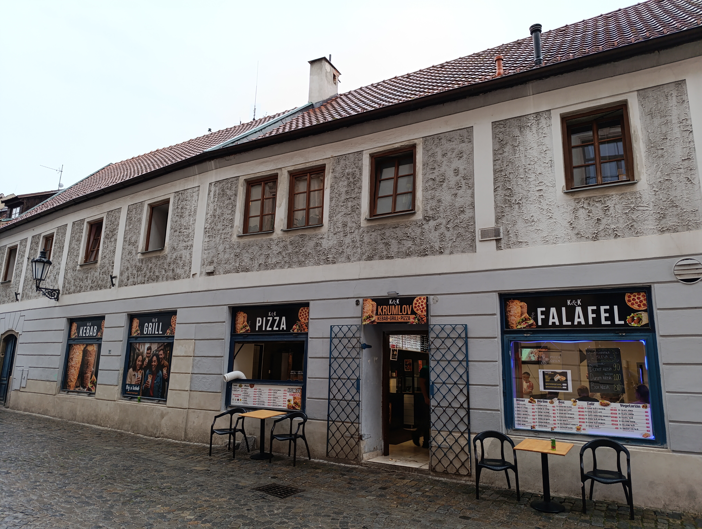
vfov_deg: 59.0
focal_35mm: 23
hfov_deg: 73.8
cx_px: 351
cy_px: 264
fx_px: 467
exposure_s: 1/100
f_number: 1.6
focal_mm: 6.14
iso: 200
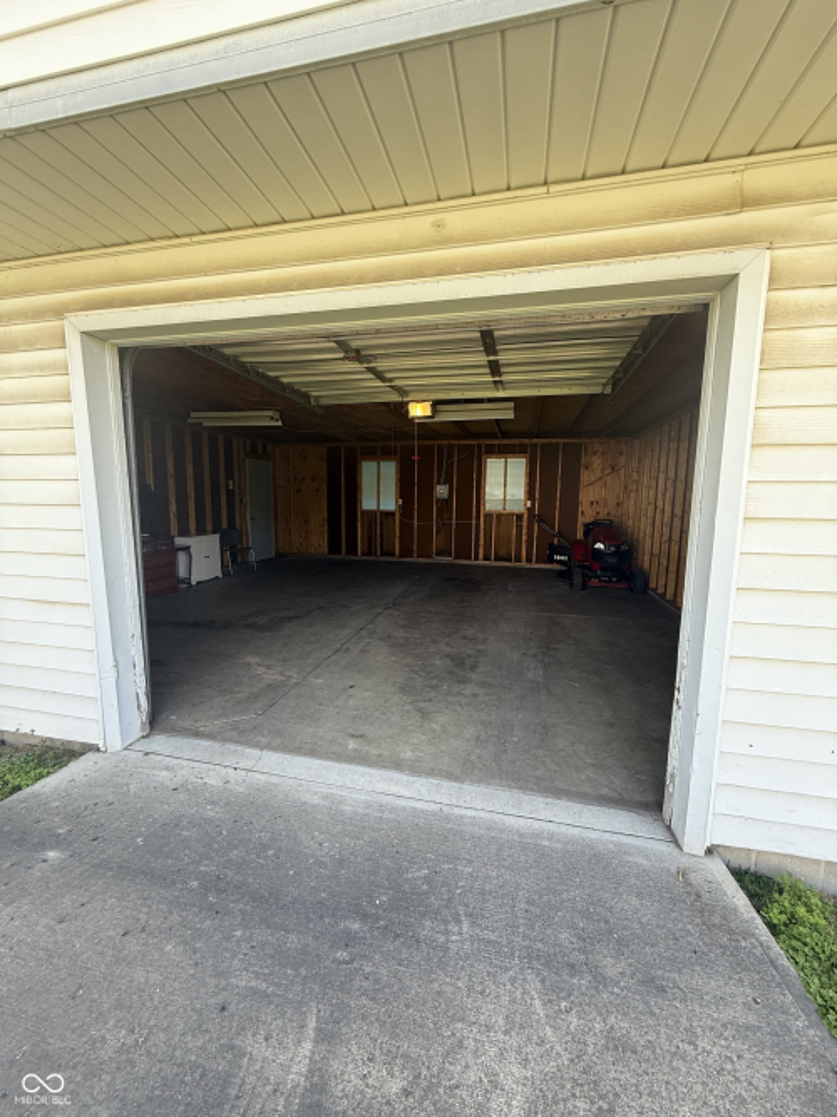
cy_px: 558
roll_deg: -1.3
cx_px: 418
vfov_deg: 102.1
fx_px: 451
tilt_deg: -5.9
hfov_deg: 85.7
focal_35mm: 14
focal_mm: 2.22
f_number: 2.2
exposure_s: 1/120
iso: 80
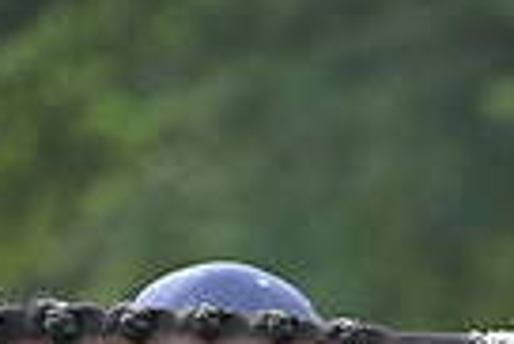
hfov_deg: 2.6
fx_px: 11306
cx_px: 952
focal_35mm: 791
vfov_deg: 1.7
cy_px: 716
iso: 1400
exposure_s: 1/1250
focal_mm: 185
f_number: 5
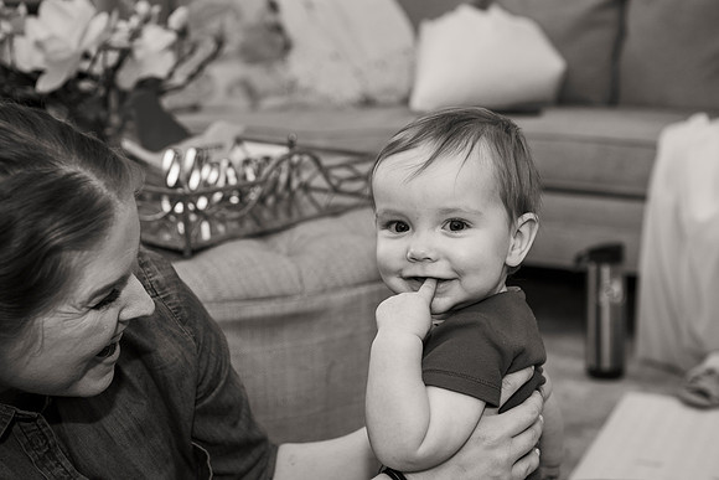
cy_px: 228
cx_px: 377
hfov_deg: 31.9
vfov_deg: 21.6
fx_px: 1257
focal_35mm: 63
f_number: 4
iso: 500
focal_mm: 60
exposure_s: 1/125
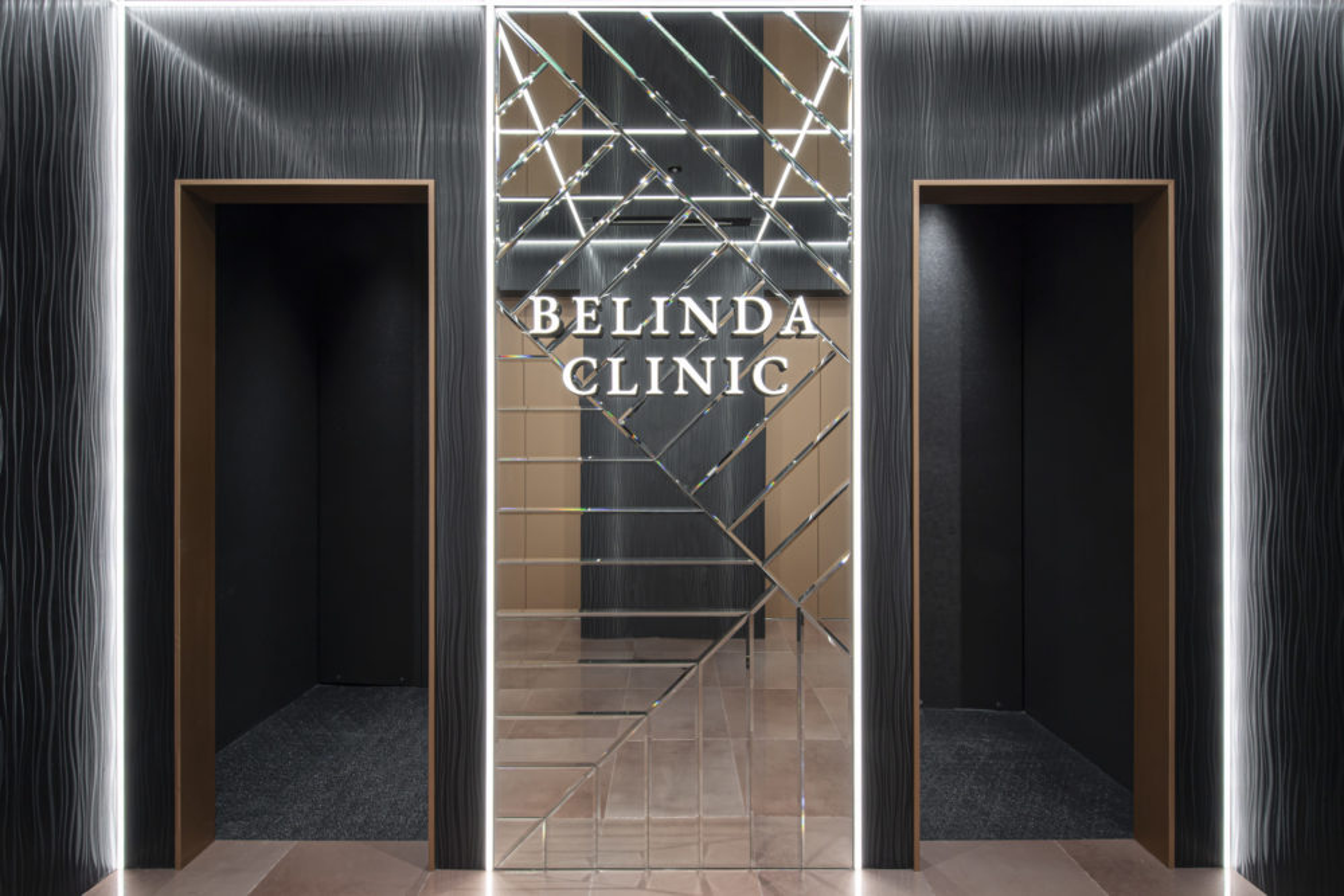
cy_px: 448
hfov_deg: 104.2
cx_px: 672
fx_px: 523
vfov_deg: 81.2
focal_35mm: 14
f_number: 9
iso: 100
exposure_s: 1/10
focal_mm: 14
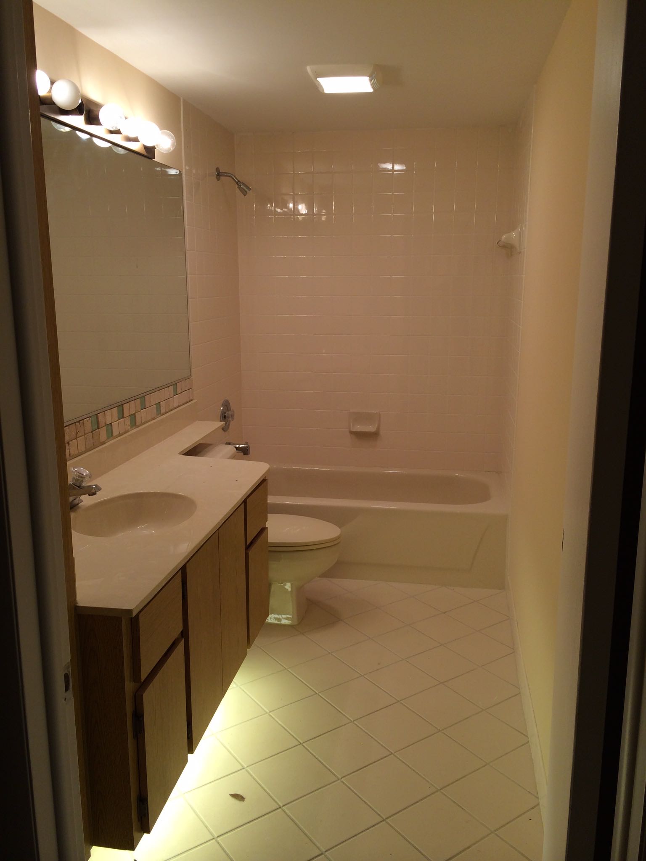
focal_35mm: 30
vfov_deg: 60.0
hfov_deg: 46.8
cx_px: 323
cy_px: 430
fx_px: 746
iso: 50
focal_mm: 4.12
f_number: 2.2
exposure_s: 1/60
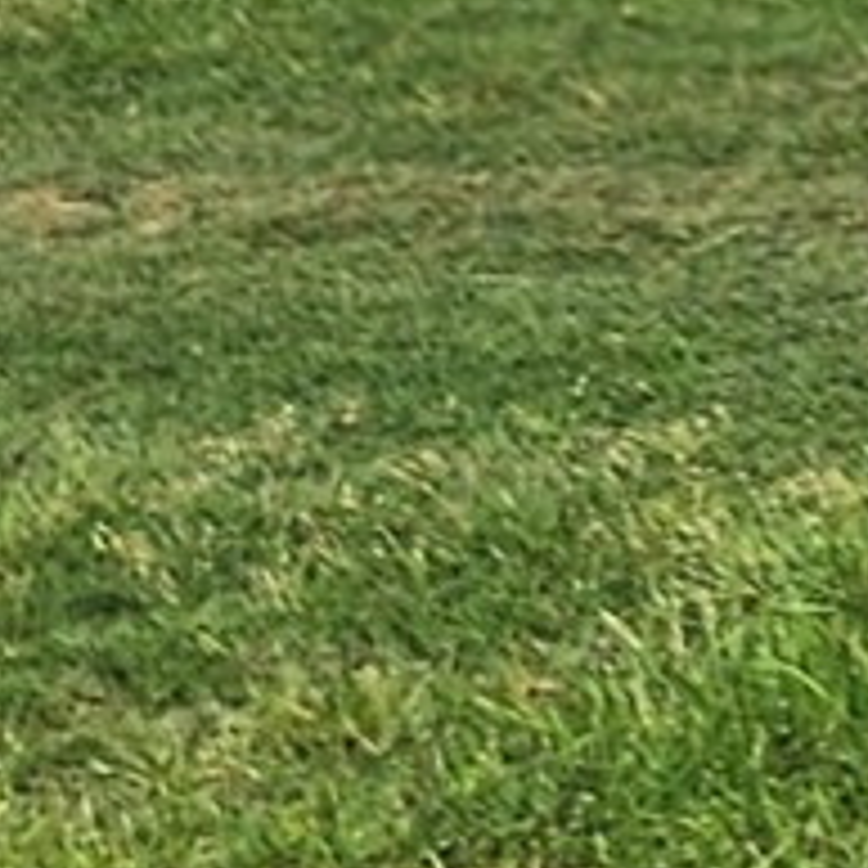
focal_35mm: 216
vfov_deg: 8.0
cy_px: -171
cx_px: 4012
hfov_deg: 6.1
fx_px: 6128
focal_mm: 5.4
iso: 25
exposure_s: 1/2913
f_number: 1.8
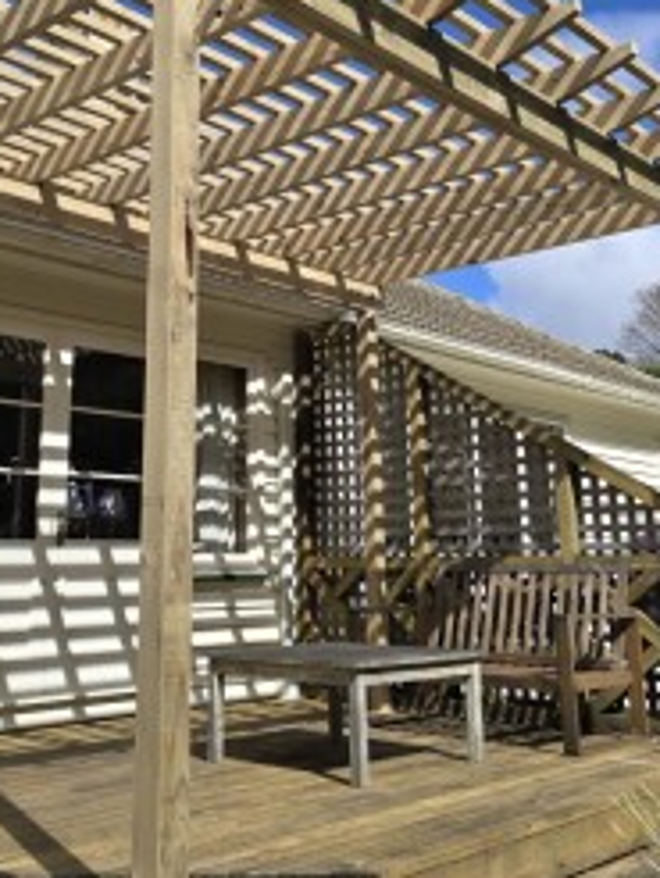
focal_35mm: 42
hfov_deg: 34.2
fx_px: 1066
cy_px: 311
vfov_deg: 44.3
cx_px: 250
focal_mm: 6.3
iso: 12
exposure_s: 1/997
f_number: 1.7
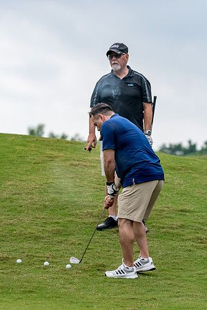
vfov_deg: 6.5
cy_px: 155
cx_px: 104
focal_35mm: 315
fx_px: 2717
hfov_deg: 4.4
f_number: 5.6
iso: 1100
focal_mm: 210
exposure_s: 1/2000
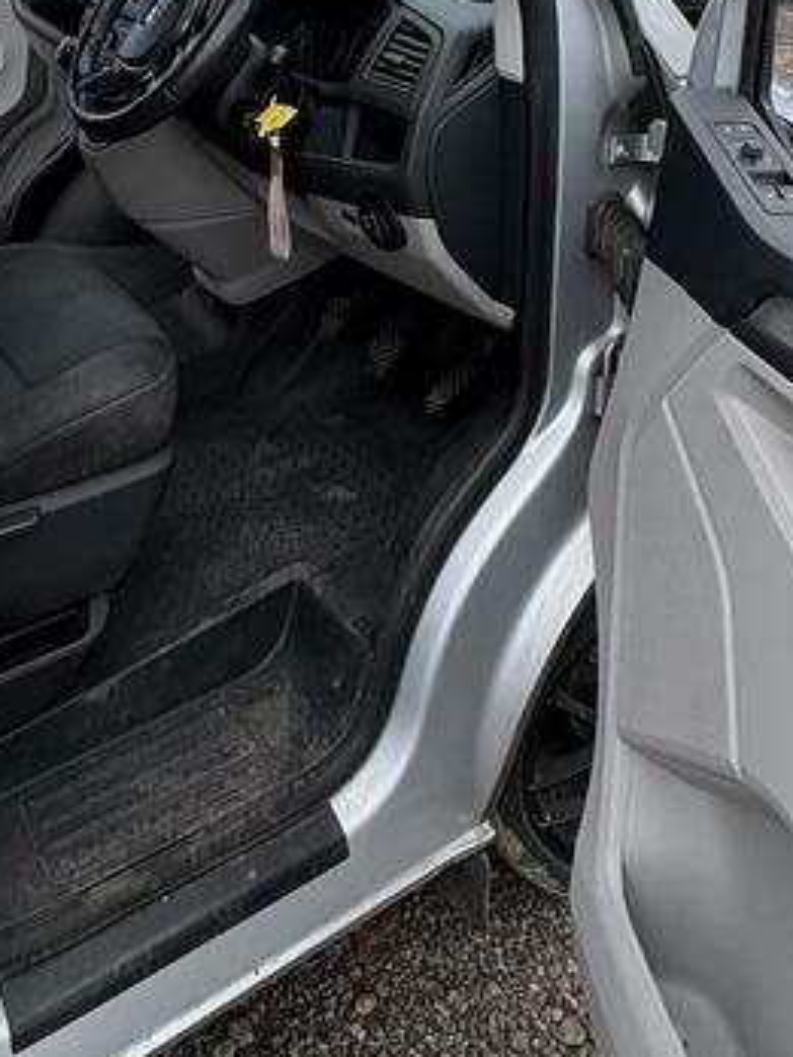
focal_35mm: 36
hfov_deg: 39.5
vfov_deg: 46.3
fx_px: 1100
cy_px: 103
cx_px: 325
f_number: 2.2
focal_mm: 2.22
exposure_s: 1/756
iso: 50
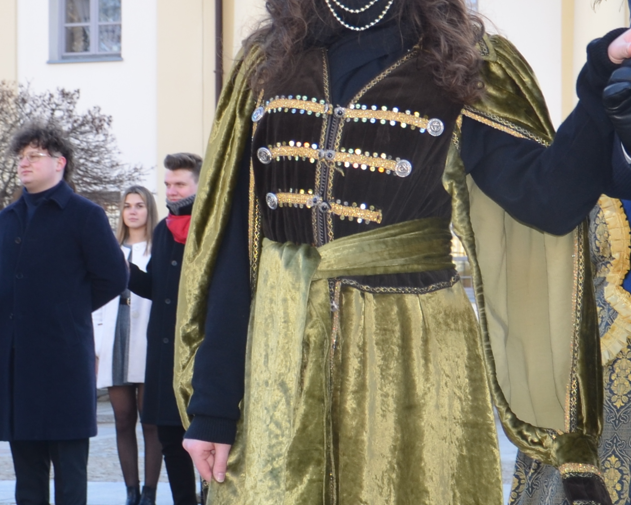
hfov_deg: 16.3
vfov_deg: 13.0
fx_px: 2204
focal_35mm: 118
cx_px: 406
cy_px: 355
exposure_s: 1/200
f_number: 3.8
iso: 180
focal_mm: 24
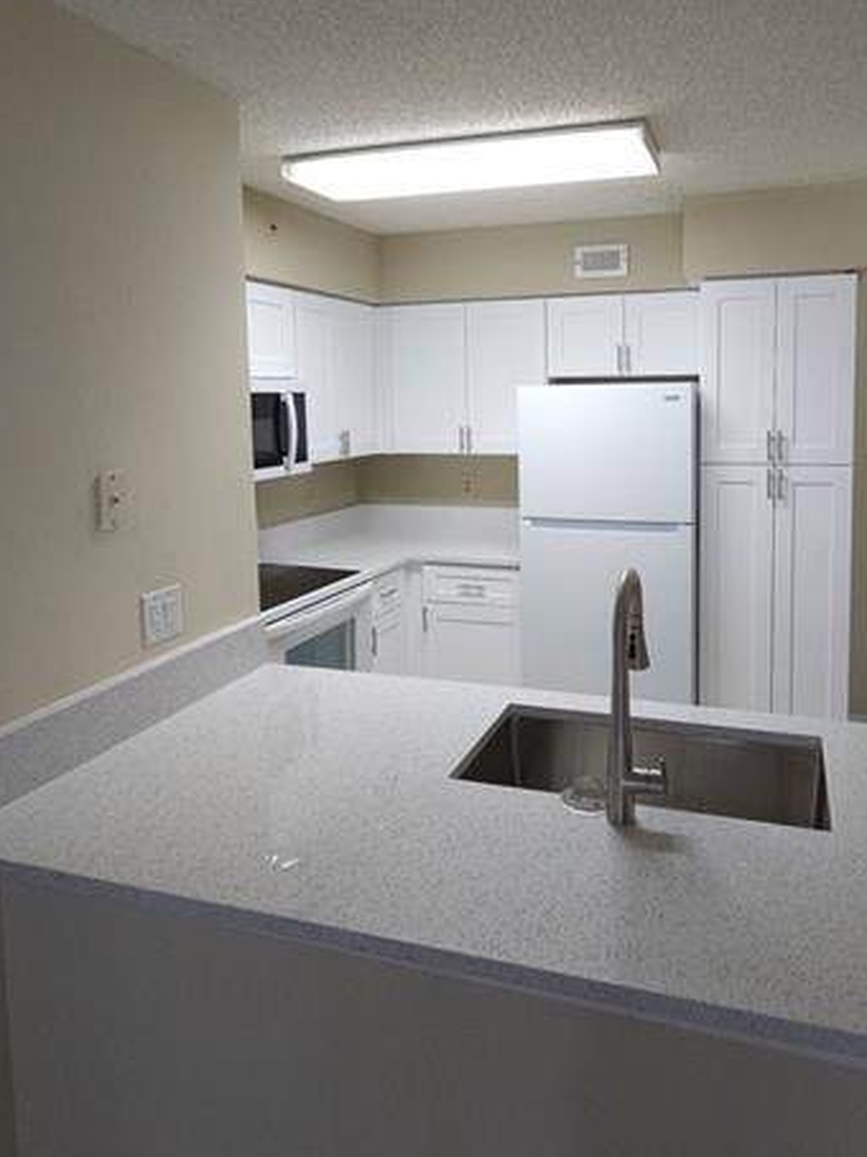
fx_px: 735
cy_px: 469
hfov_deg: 60.2
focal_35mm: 22
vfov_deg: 75.7
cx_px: 543
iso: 80
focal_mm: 2.2
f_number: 2.2
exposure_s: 1/30
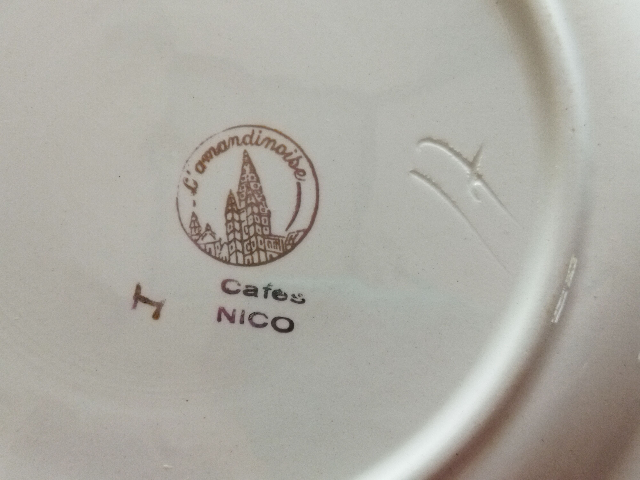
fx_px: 499
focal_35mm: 27
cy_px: 240
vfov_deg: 51.4
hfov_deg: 65.3
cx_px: 320
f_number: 1.79
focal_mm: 4.71
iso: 130
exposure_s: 1/100
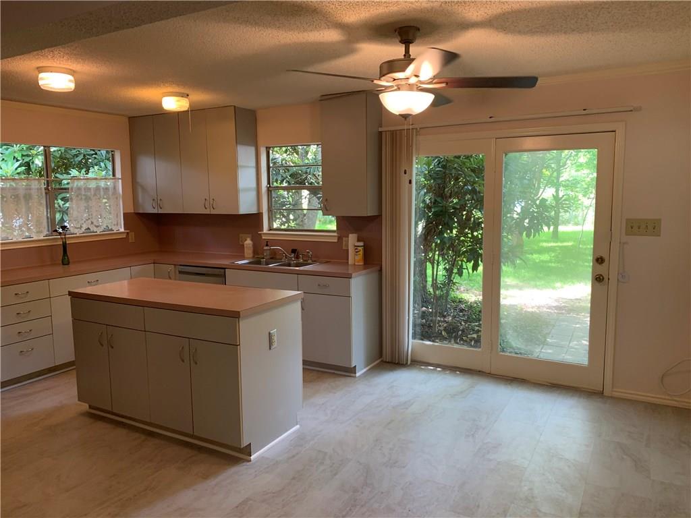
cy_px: 259
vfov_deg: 53.1
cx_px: 346
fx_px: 519
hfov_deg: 67.3
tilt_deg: -6.4
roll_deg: +0.1
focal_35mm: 26
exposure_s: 1/60
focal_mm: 4.25
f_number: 1.8
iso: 80
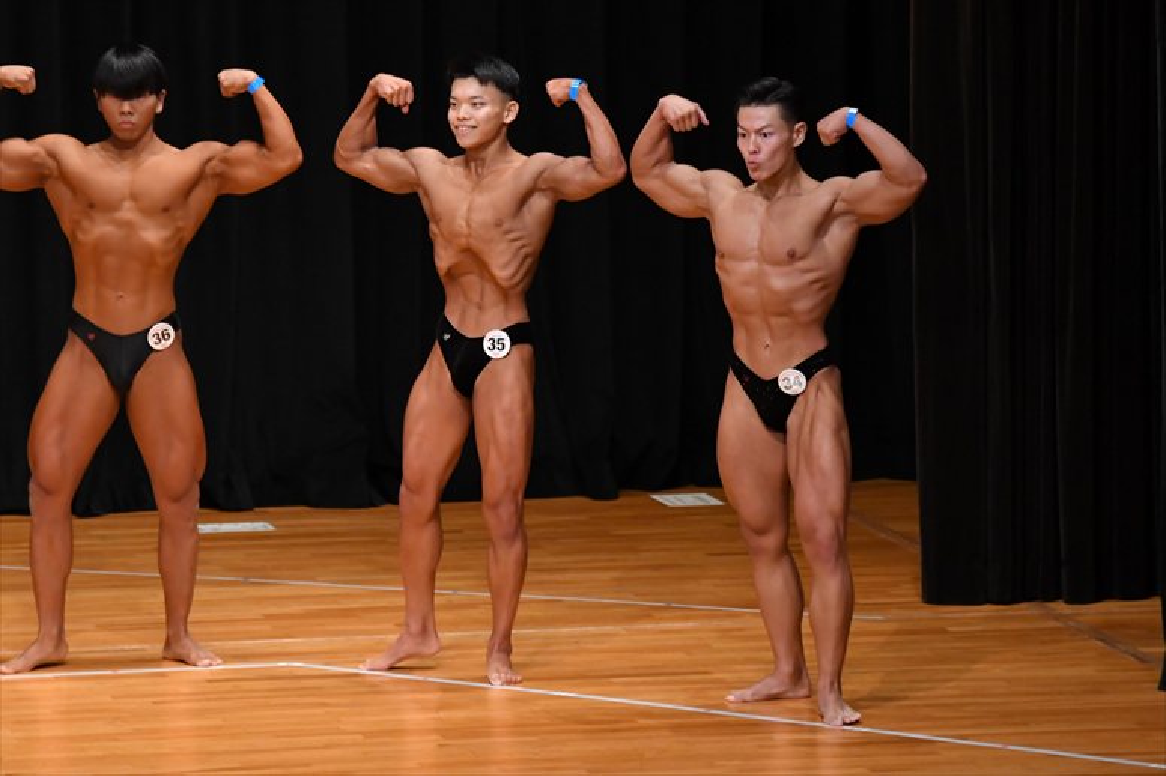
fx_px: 8741
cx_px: 583
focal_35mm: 270
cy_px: 388
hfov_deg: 7.6
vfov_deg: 5.1
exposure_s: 1/400
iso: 4000
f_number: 5.6
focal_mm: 180
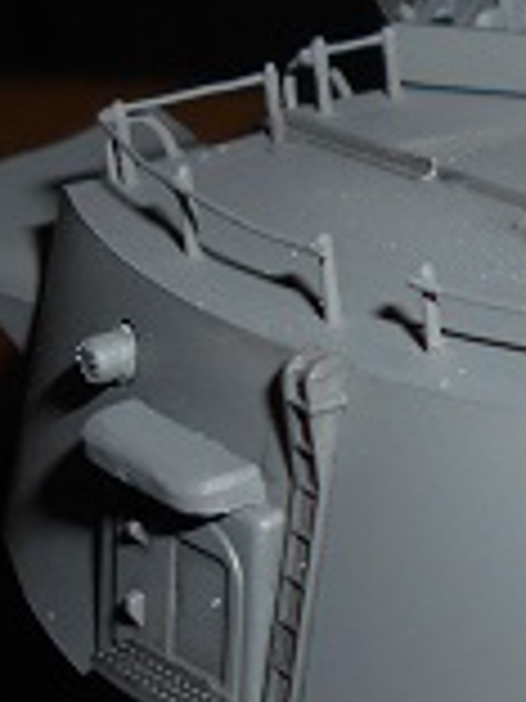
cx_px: 926
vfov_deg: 18.5
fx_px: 2148
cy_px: 410
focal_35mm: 106
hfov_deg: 12.8
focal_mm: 5.1
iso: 80
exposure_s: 1/25
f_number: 8.5
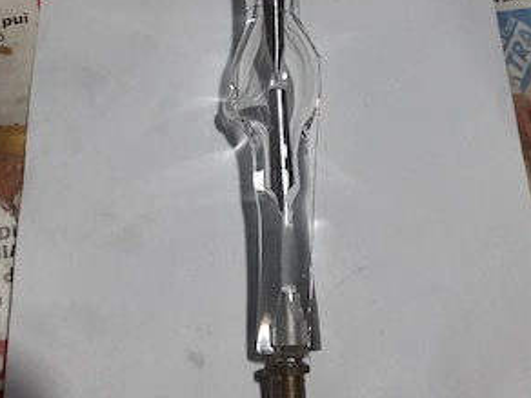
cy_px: 122
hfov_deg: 50.1
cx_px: 267
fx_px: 568
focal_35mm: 37
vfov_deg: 38.1
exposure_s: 1/50
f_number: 1.9
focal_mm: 3.6
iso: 80
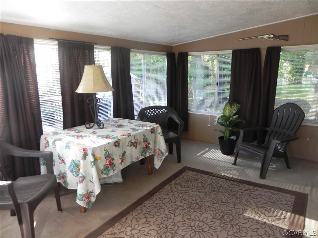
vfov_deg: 53.1
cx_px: 159
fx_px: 239
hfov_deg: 67.3
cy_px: 119
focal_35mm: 26
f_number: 3.2
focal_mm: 4.6
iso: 160
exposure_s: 1/85.1
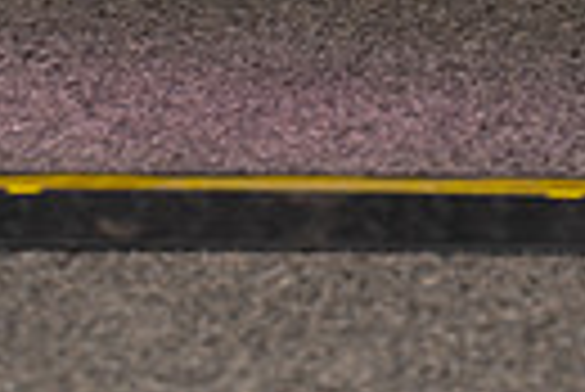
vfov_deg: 2.9
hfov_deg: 4.4
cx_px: 119
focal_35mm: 467
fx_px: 7597
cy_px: -613
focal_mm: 135
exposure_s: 1/200
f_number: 6.3
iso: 1000
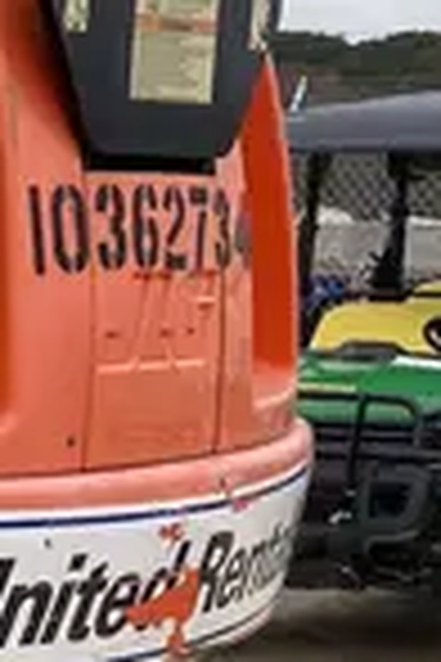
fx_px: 2664
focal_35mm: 145
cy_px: 745
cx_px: -760
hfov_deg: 8.3
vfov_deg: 13.8
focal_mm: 3.99
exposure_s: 1/917
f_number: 1.8
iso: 20
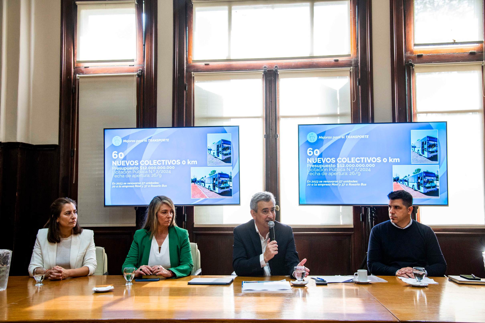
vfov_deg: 35.0
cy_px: 162
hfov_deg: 50.7
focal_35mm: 38
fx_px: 512
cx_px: 242
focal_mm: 38
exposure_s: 1/125
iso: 1600
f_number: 5
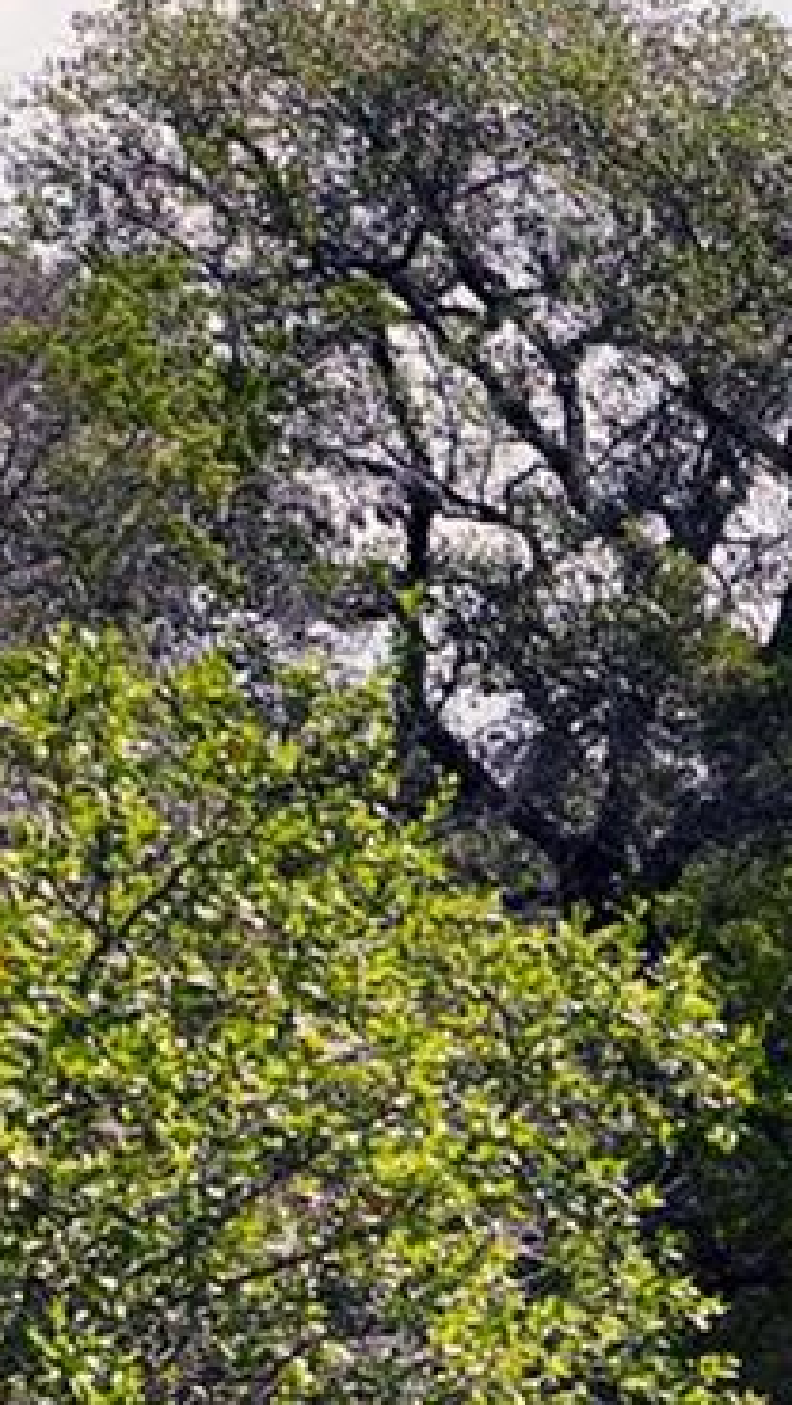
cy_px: 1409
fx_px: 5405
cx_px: 1645
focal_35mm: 145
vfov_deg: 14.6
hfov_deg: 8.0
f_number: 2.8
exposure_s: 1/3200
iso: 250
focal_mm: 12.29
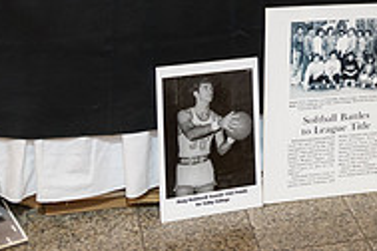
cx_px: 469
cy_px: -115
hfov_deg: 19.4
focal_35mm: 98
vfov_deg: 13.3
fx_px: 1026
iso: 1600
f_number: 3.2
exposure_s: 1/125
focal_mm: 32
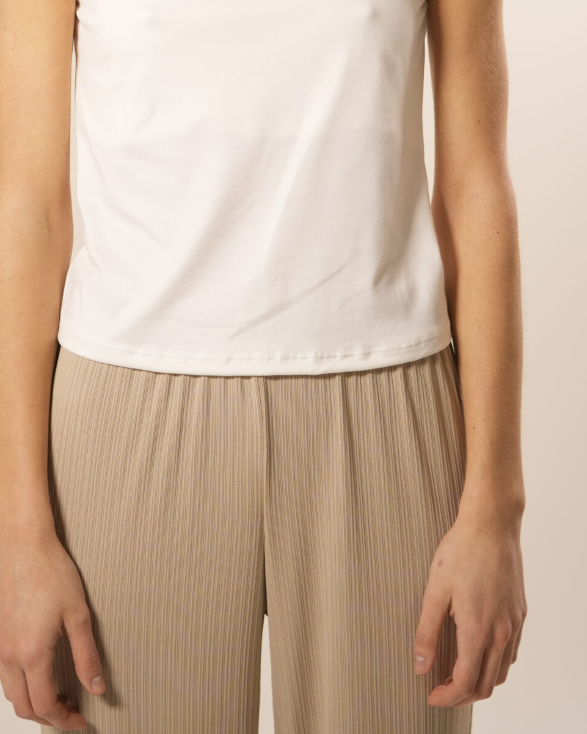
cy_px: 1
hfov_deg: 15.4
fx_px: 2171
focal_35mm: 100
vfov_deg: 18.7
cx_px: 270
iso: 400
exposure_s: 1/60
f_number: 3.2
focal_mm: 50
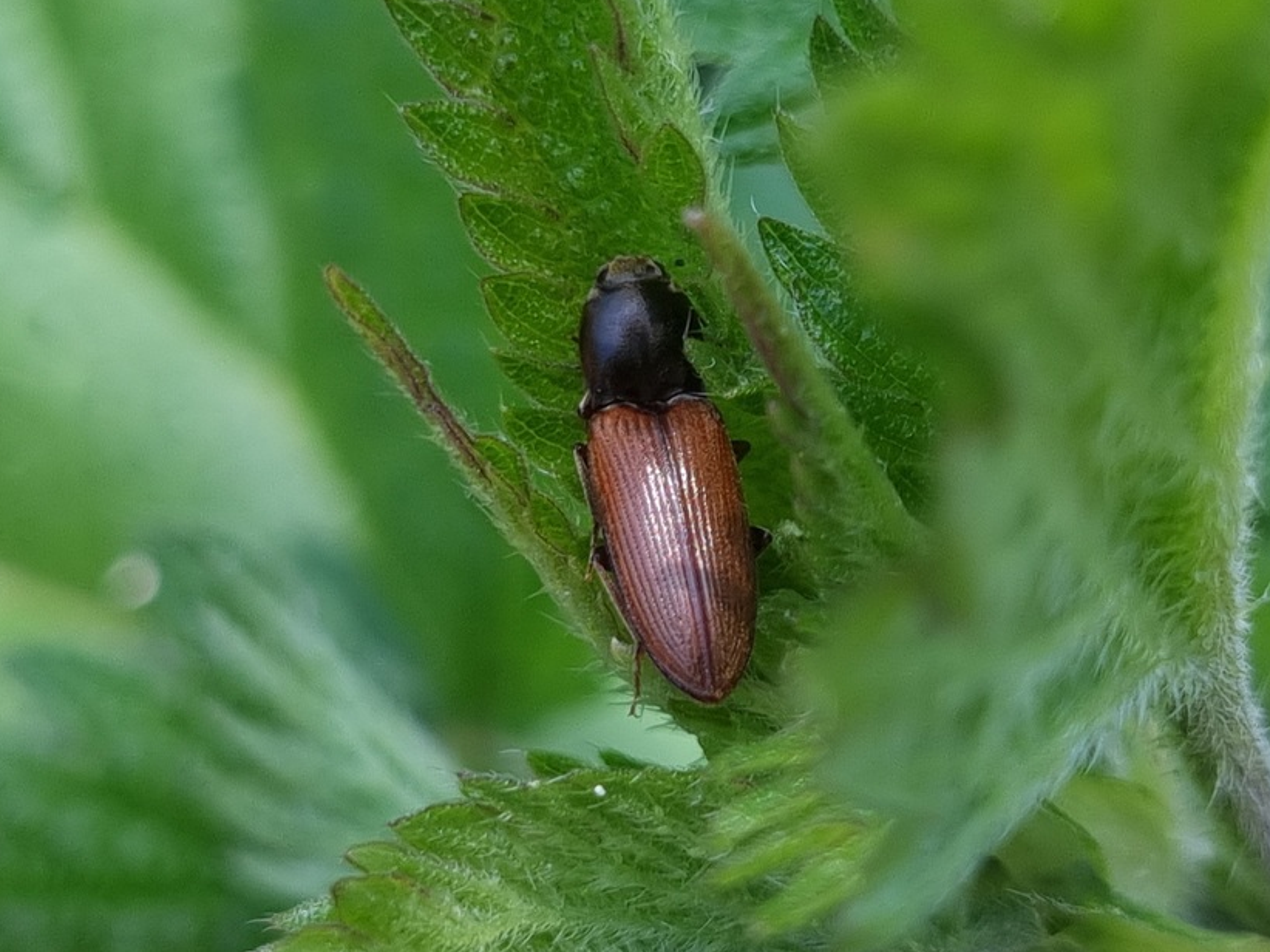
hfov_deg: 65.3
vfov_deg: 51.3
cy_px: 485
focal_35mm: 27
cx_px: 648
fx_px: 990
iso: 50
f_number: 1.8
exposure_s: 1/312
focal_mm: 5.4
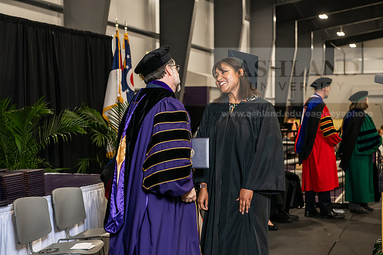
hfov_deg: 28.8
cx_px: 192
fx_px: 745
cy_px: 128
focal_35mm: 70
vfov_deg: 19.5
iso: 2500
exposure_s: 1/200
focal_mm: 70
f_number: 5
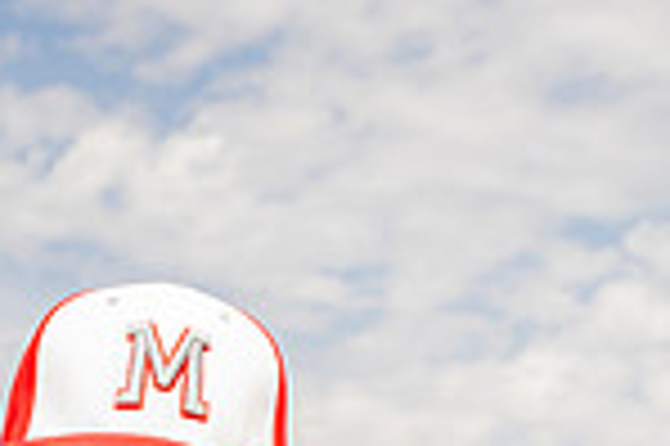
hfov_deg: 15.7
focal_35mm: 130
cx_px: 193
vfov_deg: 9.6
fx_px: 2417
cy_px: 978
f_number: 7.1
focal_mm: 43
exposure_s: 1/250
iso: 64
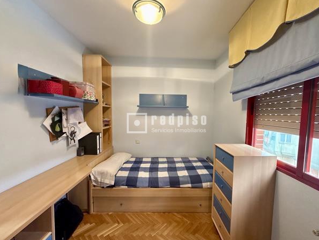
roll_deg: -0.6
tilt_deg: -3.5
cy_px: 124
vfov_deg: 81.7
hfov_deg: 98.1
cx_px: 167
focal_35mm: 15
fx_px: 138
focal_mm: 2.22
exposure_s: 1/50
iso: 250
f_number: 2.2
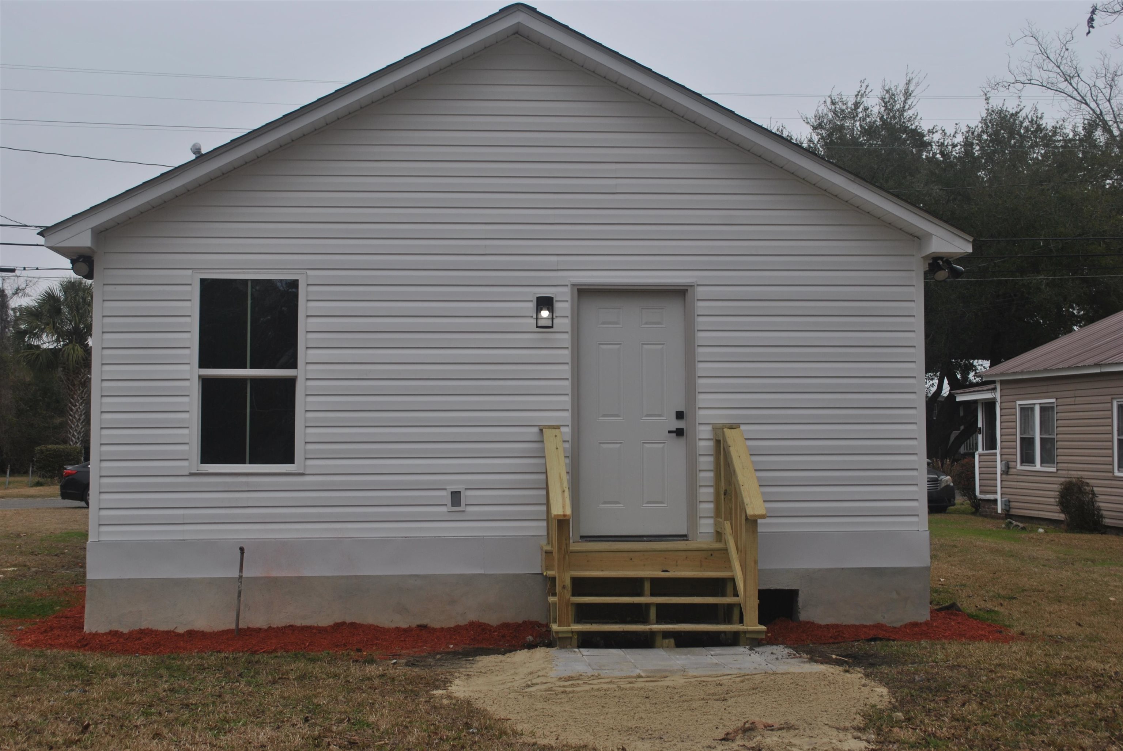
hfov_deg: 43.6
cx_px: 562
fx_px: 1405
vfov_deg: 29.9
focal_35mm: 45
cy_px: 376
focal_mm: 30
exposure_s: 1/250
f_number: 8
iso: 100
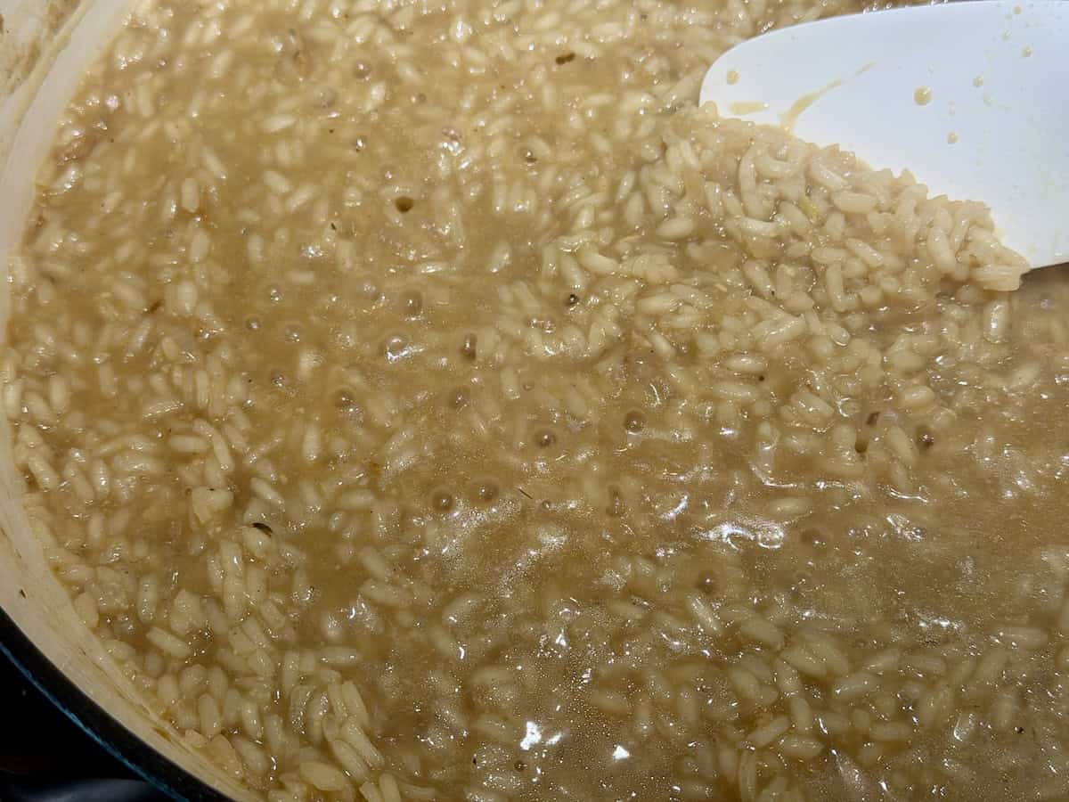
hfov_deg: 39.7
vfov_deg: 30.3
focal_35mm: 48
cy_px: 401
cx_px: 534
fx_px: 1482
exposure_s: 1/120
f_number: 1.8
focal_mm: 6.8
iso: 100
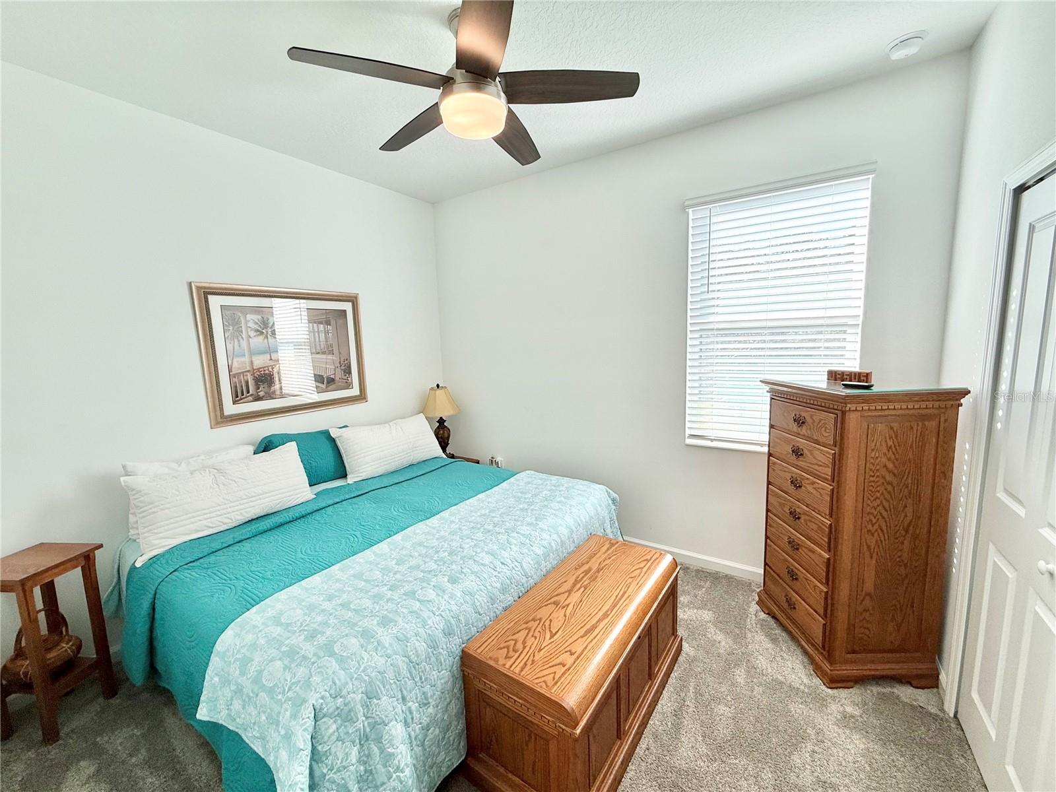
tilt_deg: -7.4
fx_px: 427
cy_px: 396
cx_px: 528
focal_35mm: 14
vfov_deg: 85.7
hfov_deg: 102.1
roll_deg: +2.2
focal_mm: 2.22
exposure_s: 1/131
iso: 64
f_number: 2.2
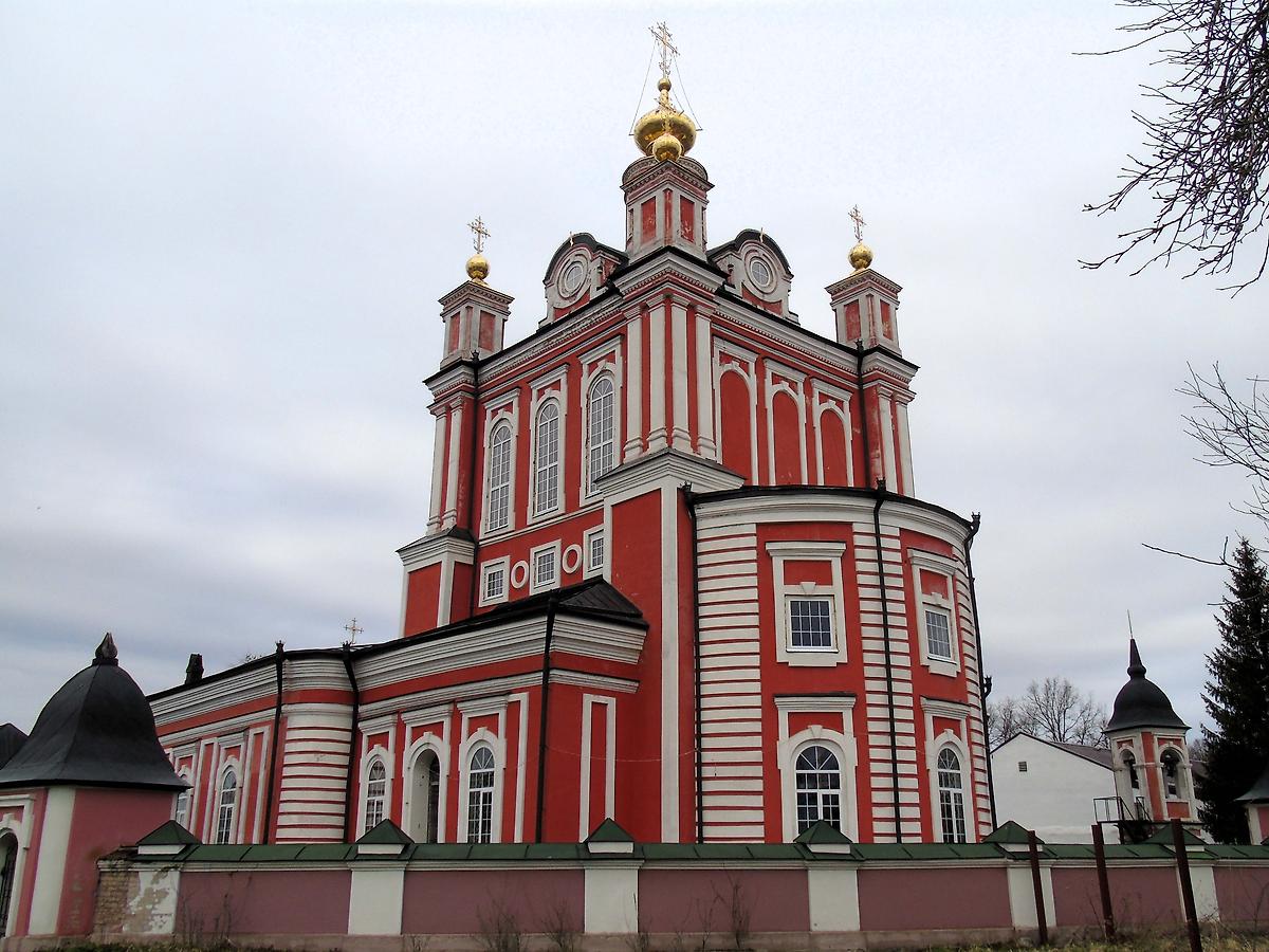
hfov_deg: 61.7
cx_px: 634
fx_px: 1063
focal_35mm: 29
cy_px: 476
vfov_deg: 48.2
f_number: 4.2
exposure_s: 1/1000
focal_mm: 5.2
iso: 80
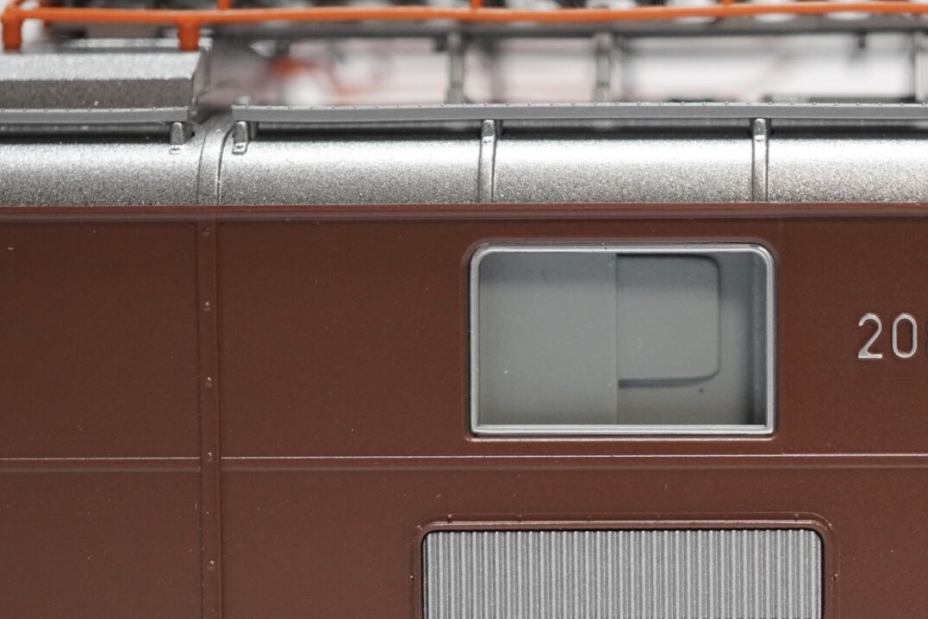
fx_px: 2758
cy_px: 445
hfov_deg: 18.9
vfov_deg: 12.8
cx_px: 780
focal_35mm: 107
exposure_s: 1/250
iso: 1000
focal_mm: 30
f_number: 4
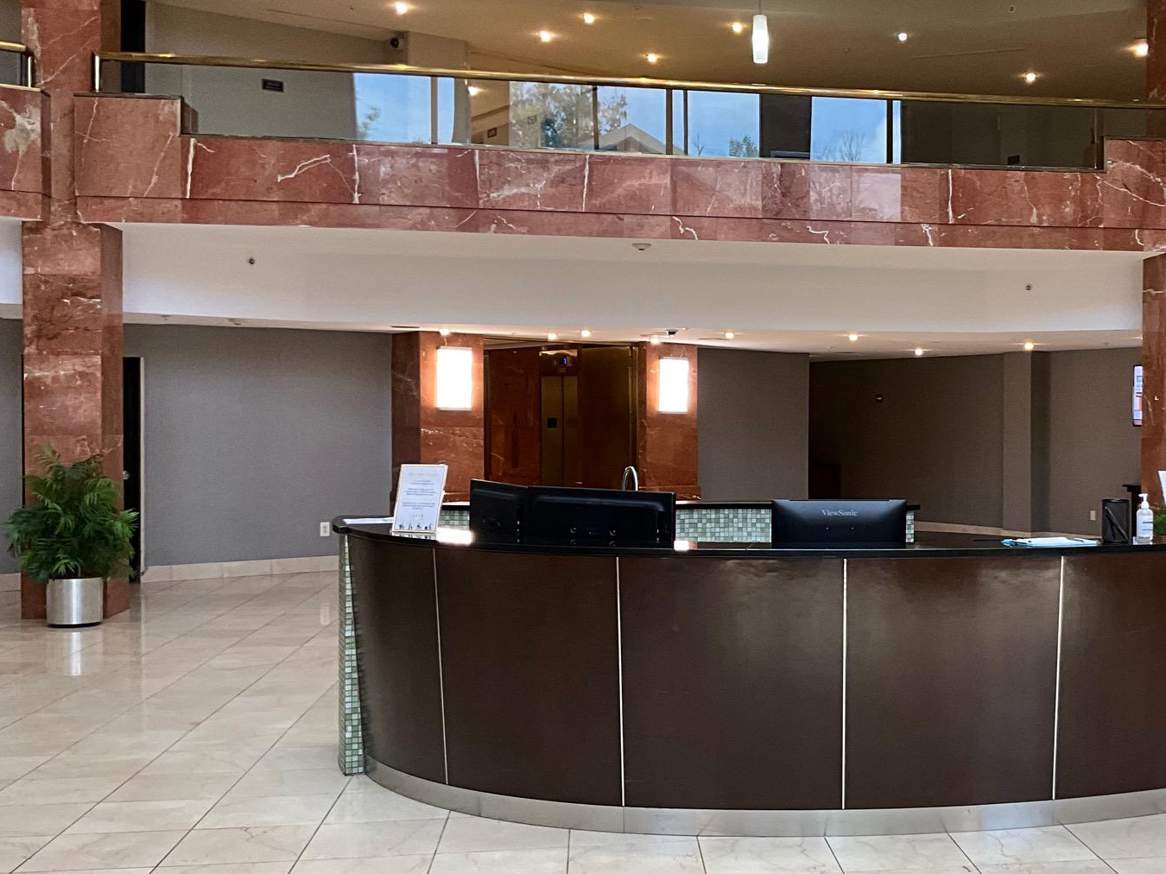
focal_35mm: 44
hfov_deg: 41.8
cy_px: 453
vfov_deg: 32.9
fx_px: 1482
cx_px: 865
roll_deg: -0.6
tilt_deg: -0.8
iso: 64
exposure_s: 1/60
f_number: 1.8
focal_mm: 3
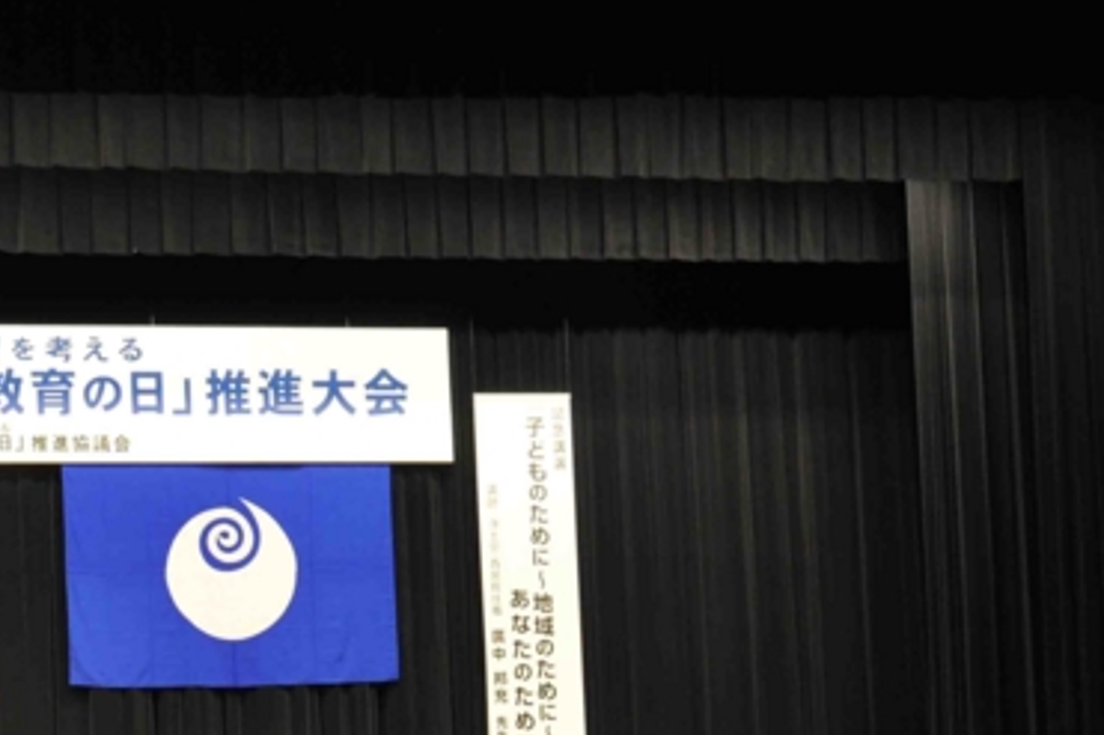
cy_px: 659
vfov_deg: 16.0
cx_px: -68
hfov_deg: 23.0
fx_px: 2575
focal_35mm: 84
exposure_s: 1/25
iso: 400
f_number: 5
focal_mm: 26
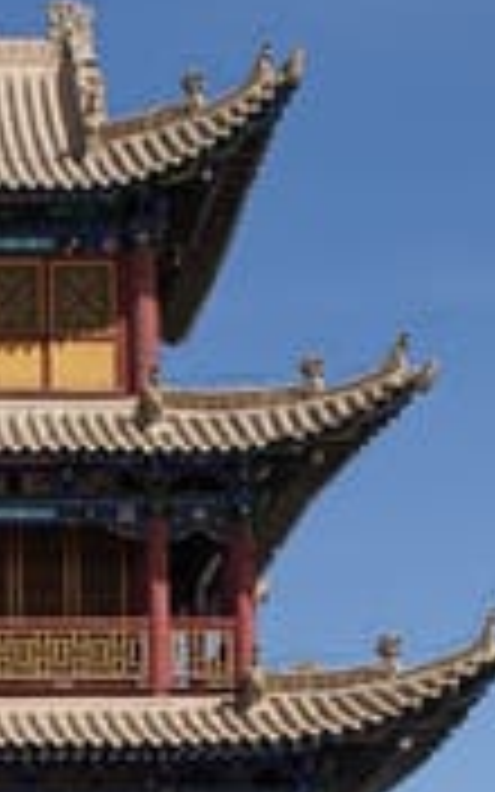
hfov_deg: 8.2
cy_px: 1129
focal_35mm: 156
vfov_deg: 12.8
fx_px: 3367
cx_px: -305
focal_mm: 24
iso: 160
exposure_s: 1/800
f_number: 8
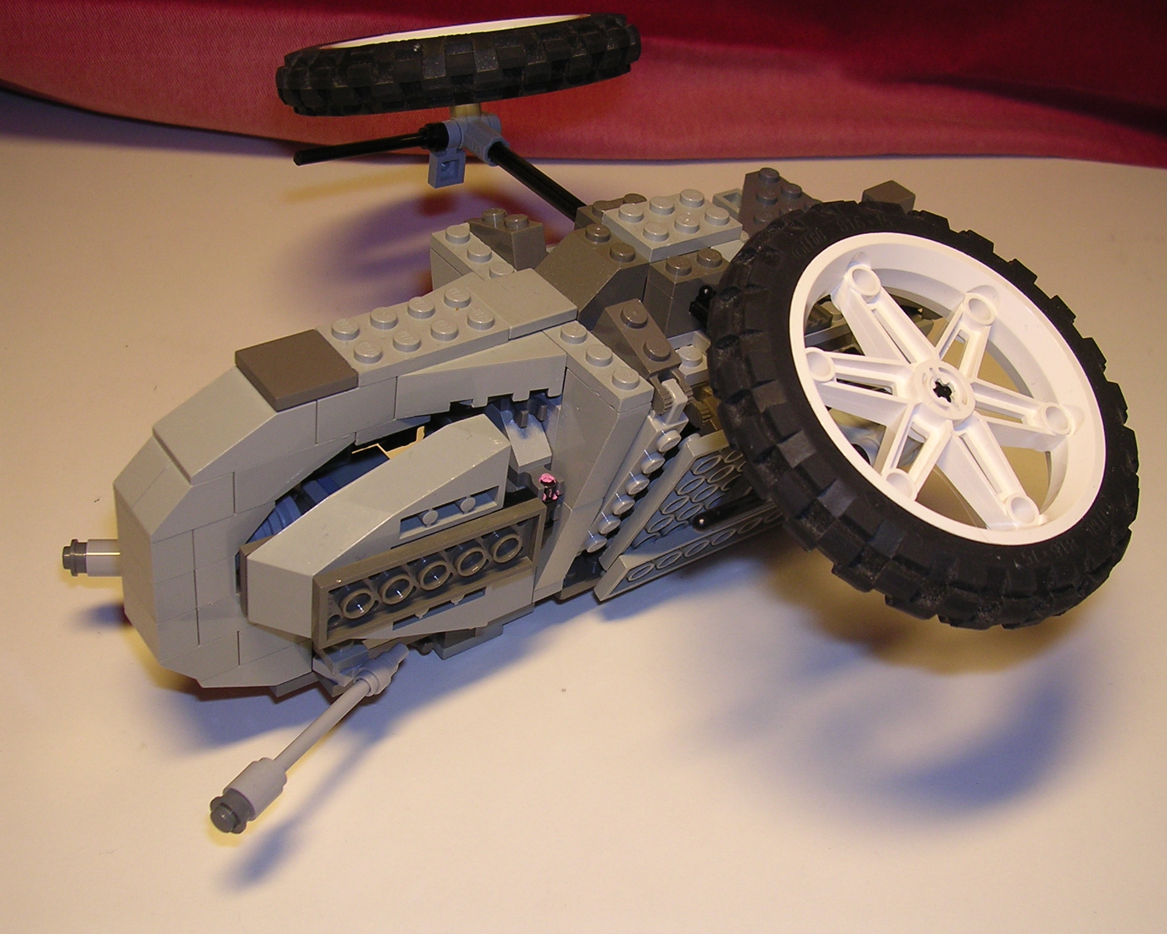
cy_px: 469
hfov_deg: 42.9
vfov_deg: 34.9
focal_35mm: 43
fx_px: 1485
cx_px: 614
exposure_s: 1/30
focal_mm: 6.2
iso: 100
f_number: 2.9
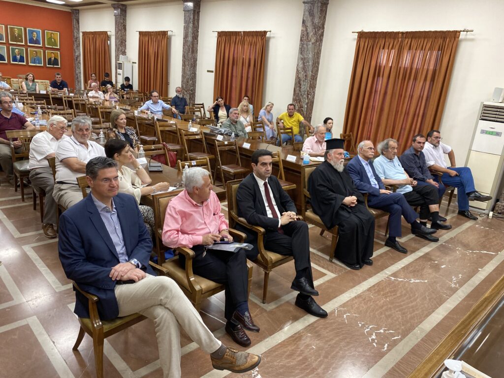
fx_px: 379
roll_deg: -6.1
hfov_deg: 67.3
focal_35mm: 26
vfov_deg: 53.1
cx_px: 252
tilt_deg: -16.9
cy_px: 189
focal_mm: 4.25
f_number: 1.8
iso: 160
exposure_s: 1/60
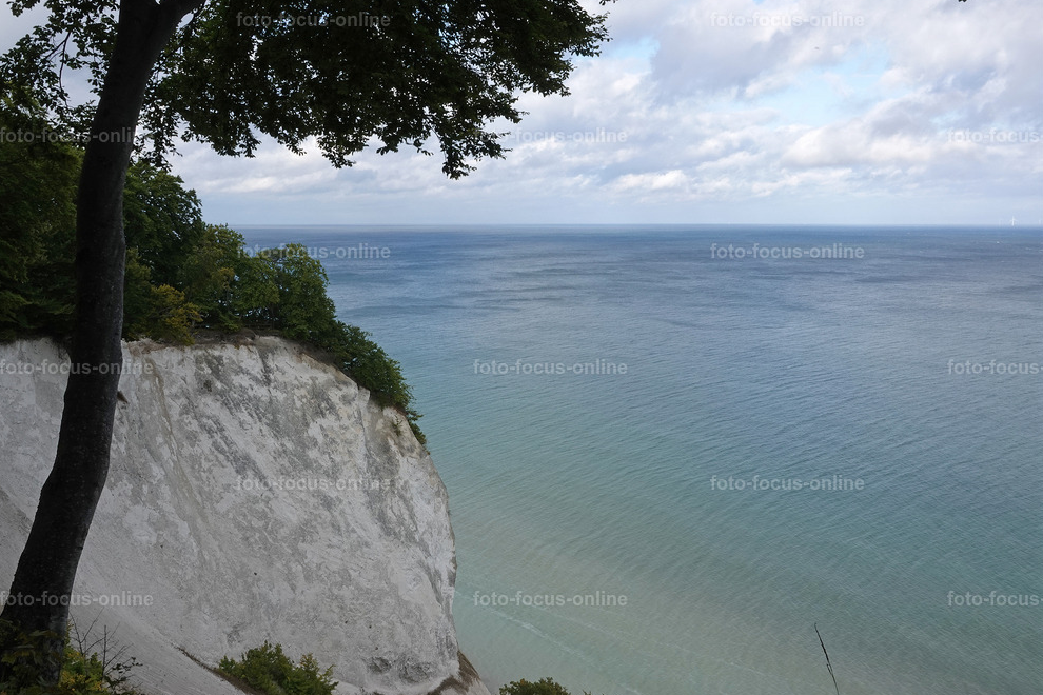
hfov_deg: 61.9
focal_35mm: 30
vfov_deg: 43.6
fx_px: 869
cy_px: 344
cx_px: 507
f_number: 16
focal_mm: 10.59
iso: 64
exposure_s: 1/25
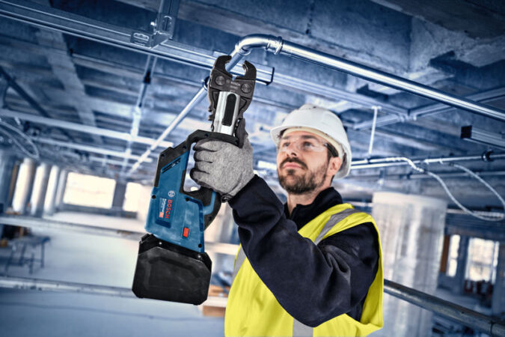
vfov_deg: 45.0
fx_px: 407
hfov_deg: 63.7
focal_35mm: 29
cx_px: 252
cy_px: 168
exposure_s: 1/160
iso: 400
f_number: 3.2
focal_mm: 29
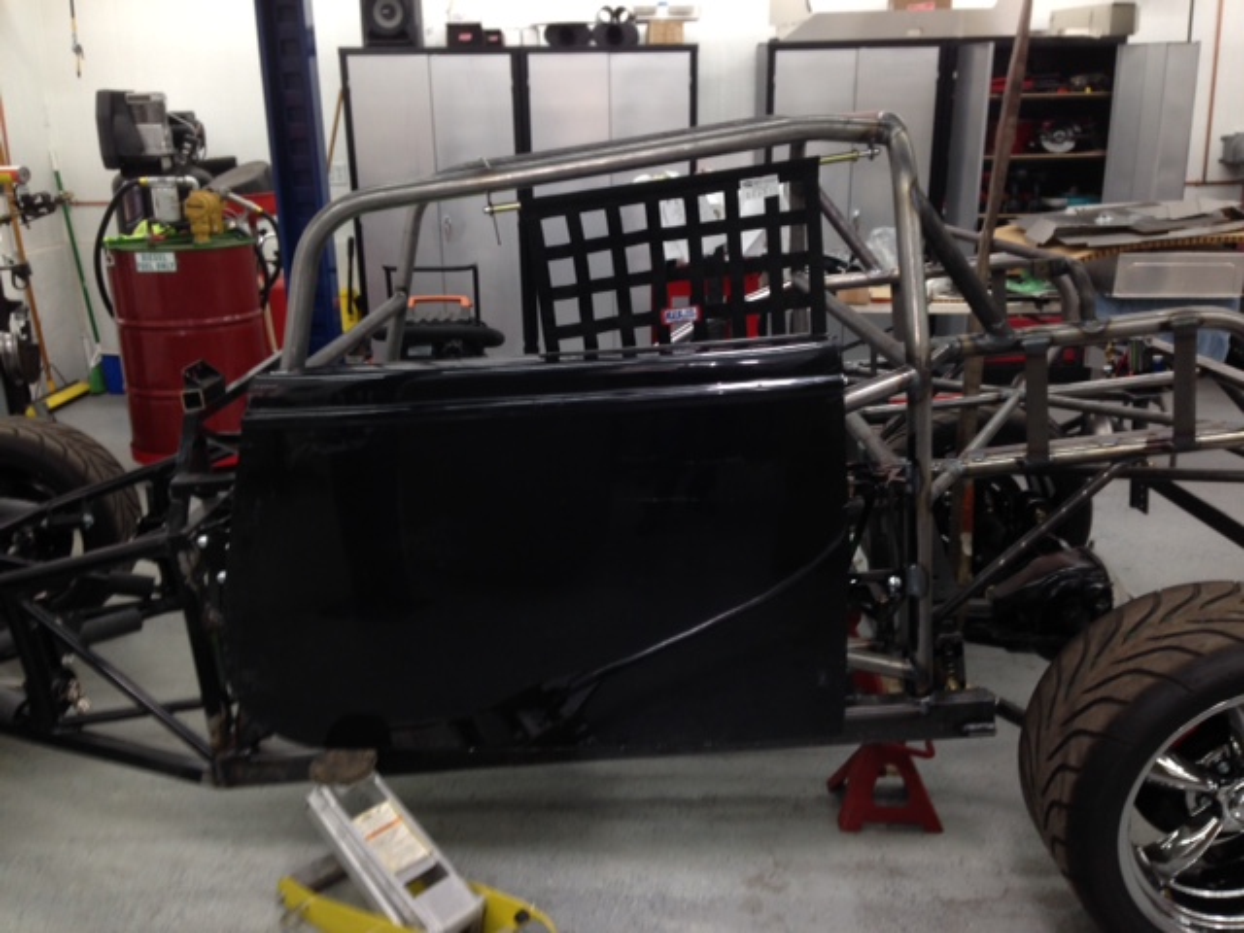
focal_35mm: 33
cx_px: 622
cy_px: 466
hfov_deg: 55.4
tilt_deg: -15.9
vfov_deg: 42.9
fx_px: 1186
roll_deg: +0.9
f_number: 2.4
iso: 50
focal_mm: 4.12
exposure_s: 1/34
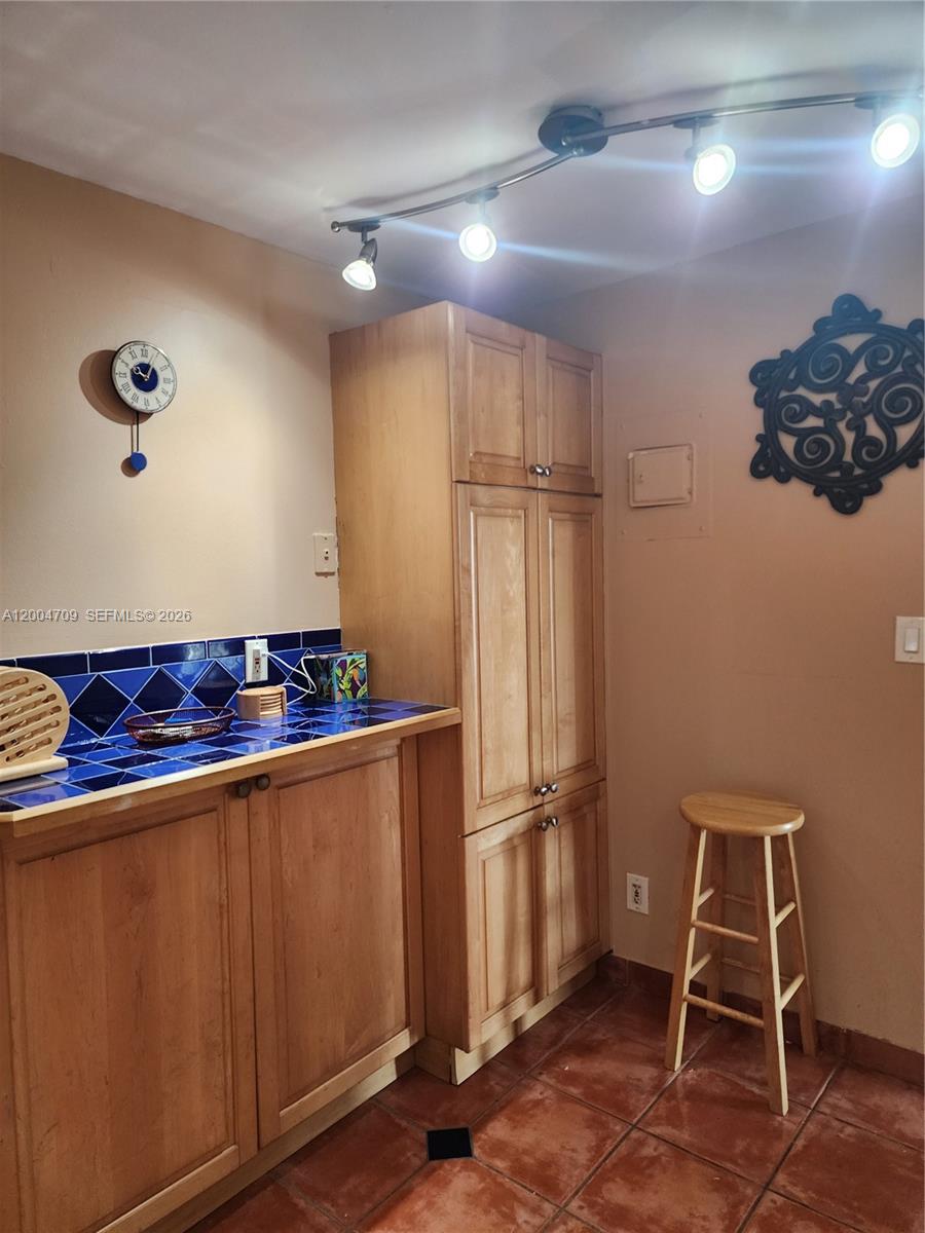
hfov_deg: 58.9
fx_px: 819
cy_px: 616
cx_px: 462
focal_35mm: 23
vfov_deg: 73.9
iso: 320
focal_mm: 6.4
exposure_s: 1/120
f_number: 1.8
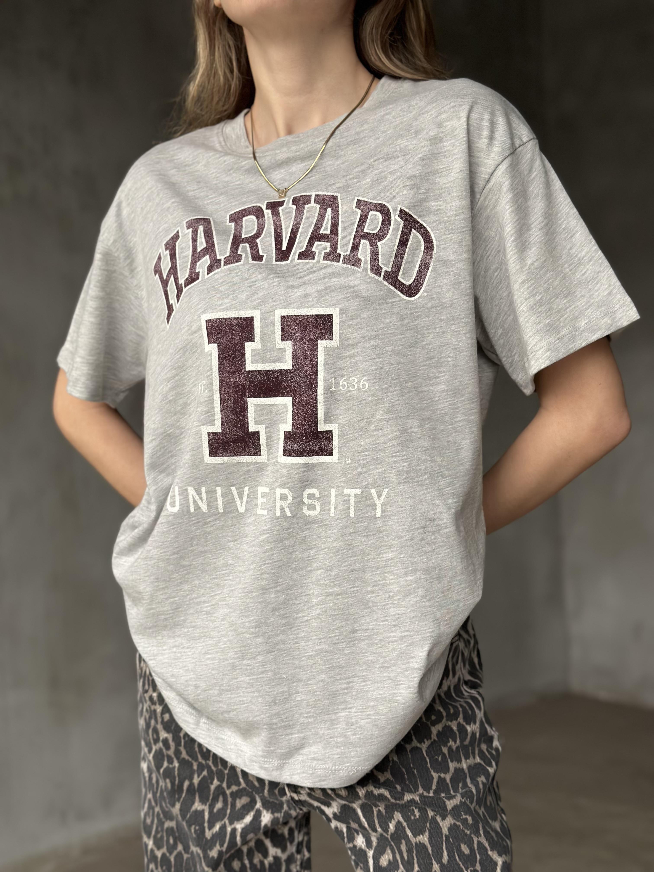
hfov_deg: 30.3
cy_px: 436
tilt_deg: -3.0
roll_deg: +0.8
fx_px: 1209
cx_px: 327
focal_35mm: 48
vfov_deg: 39.7
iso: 160
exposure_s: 1/60
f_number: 1.78
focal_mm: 6.86
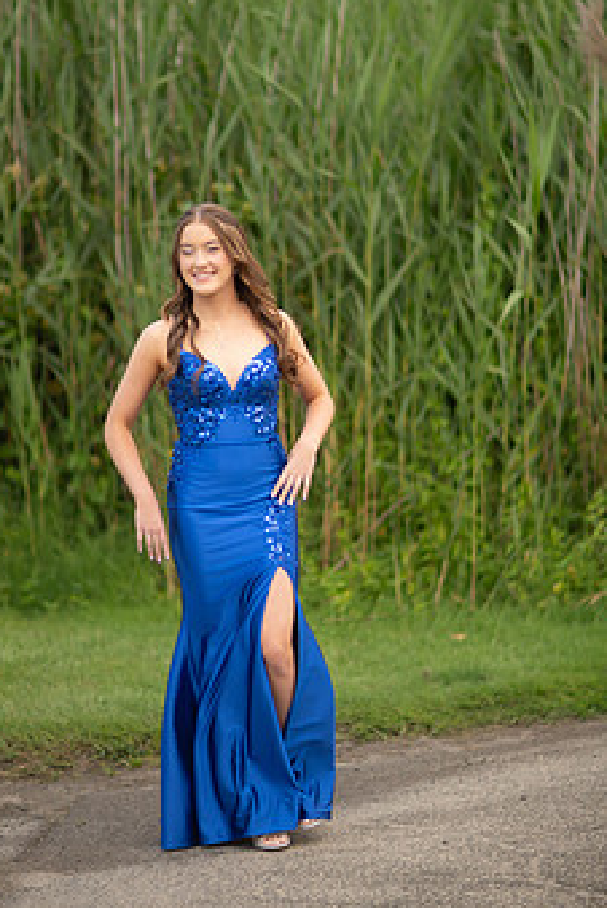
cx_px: 258
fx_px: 2852
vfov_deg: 18.1
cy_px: 344
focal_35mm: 113
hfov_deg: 12.1
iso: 100
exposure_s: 1/1600
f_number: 1.3
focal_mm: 85
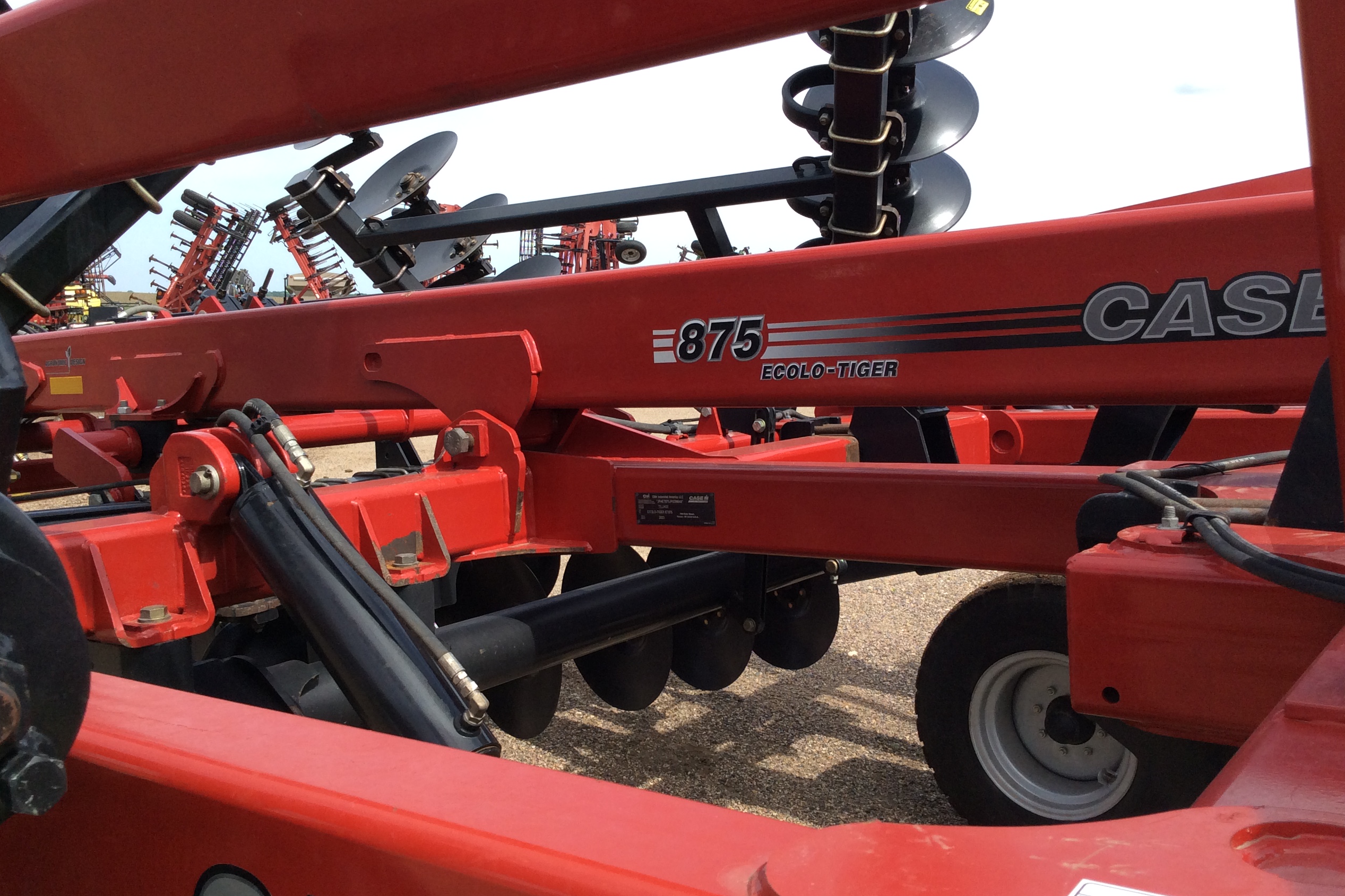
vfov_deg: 38.9
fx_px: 1270
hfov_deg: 55.8
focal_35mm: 34
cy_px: 420
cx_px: 659
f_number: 2.4
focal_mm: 3.3
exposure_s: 1/923
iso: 32
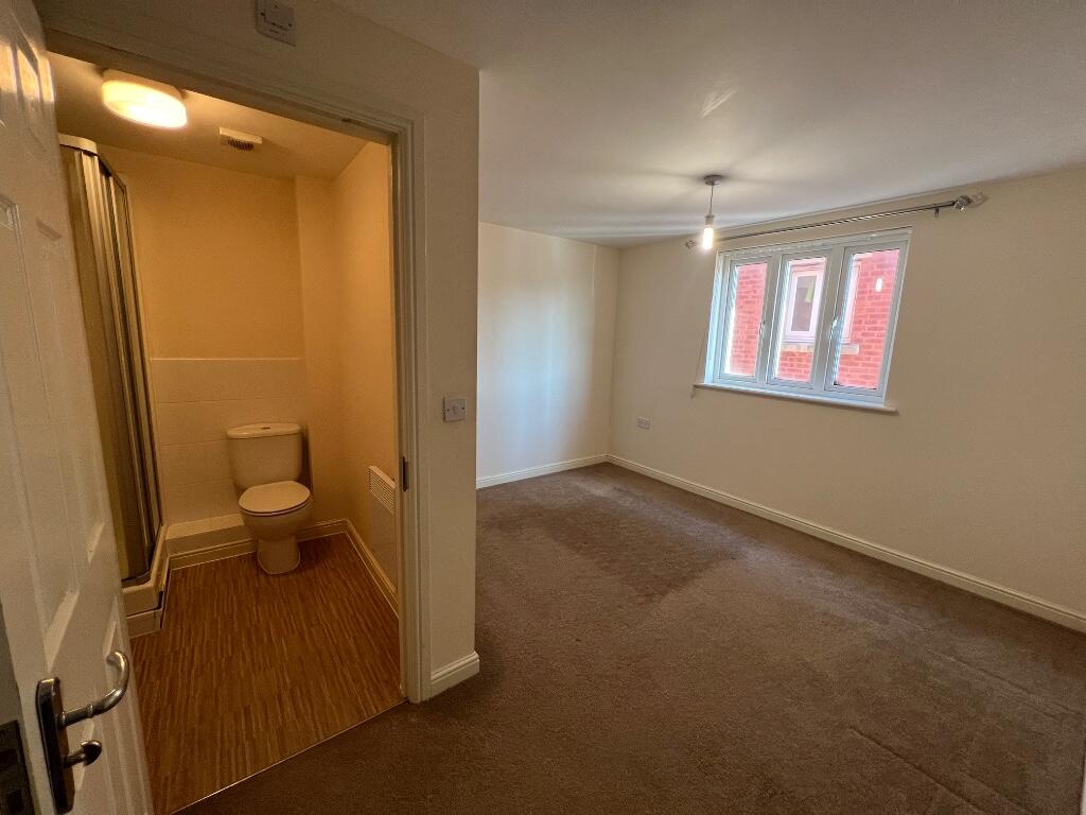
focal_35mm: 13
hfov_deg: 106.2
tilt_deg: -9.3
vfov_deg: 89.9
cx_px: 543
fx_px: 408
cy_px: 408
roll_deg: -2.1
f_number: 1.8
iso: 250
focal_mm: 1.57
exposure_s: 1/100
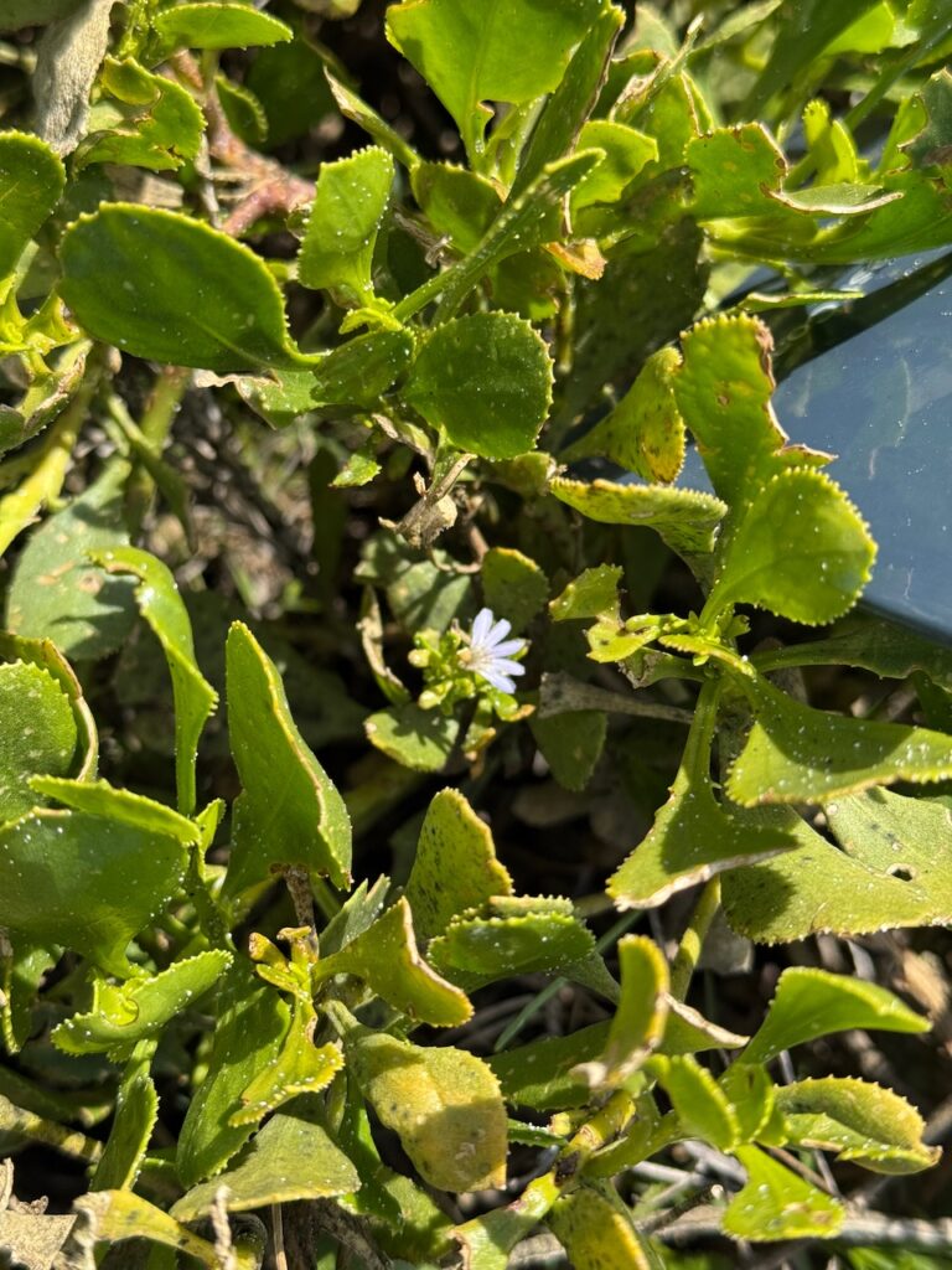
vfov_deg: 39.7
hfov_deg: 30.3
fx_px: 1760
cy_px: 635
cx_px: 476
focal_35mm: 48
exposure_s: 1/1085
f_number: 1.78
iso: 64
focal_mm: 6.76
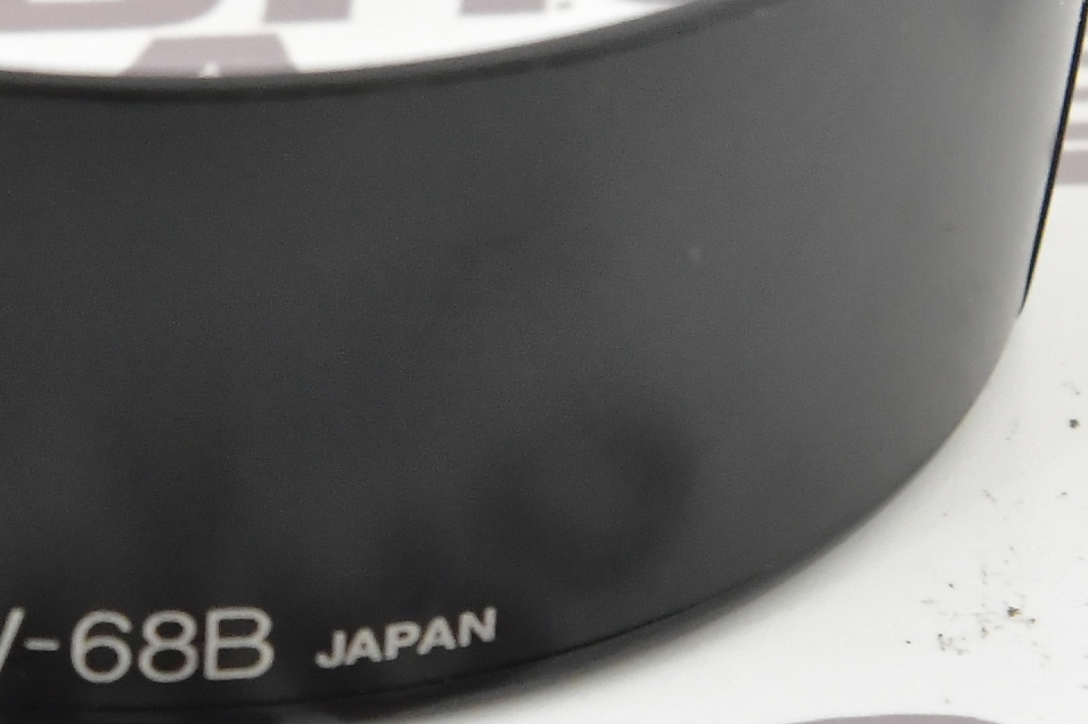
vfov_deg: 3.4
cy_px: -155
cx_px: 76
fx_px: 12139
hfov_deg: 5.1
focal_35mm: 402
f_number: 9
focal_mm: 120
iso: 2500
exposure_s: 1/160
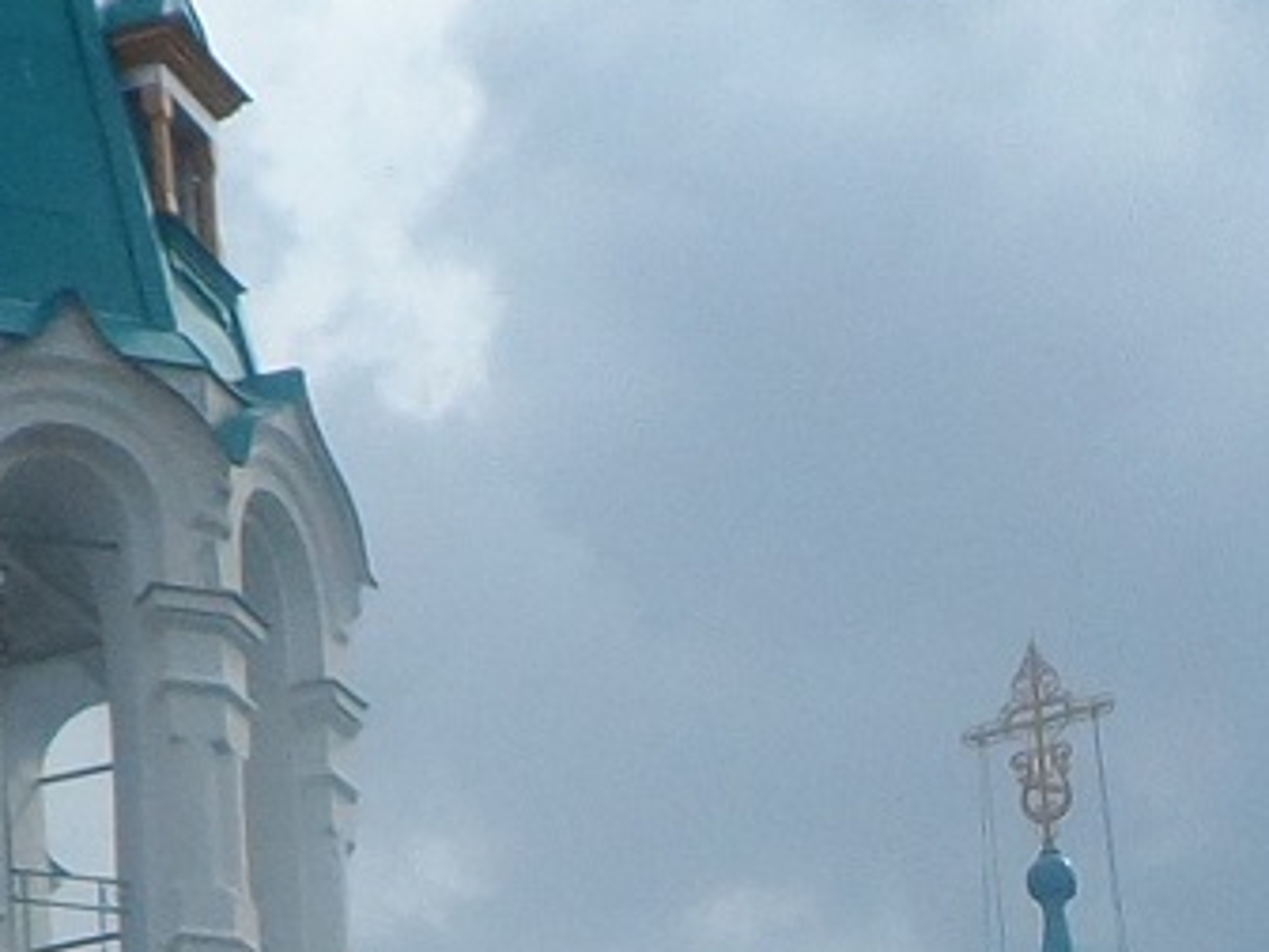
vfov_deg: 7.3
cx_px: 1178
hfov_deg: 9.8
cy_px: 1560
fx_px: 7332
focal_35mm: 200
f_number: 8.8
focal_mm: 4.9
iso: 80
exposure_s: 1/250
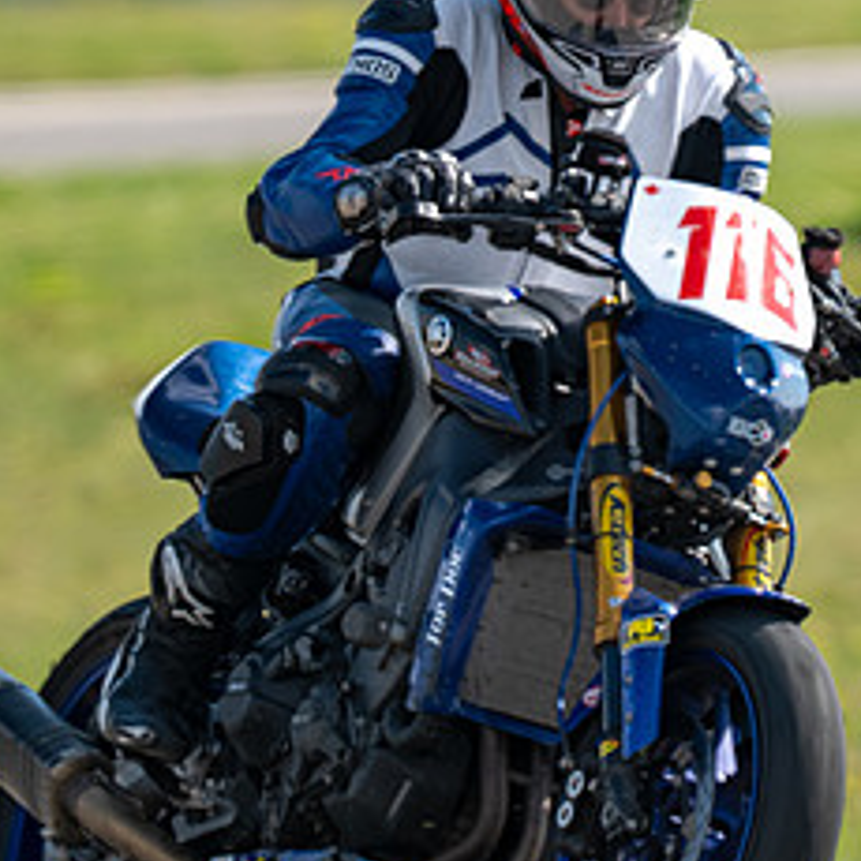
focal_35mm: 1284
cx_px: 569
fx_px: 36132
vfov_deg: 1.4
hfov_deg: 1.4
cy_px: 174
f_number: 6.3
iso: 320
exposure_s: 1/1250
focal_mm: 600
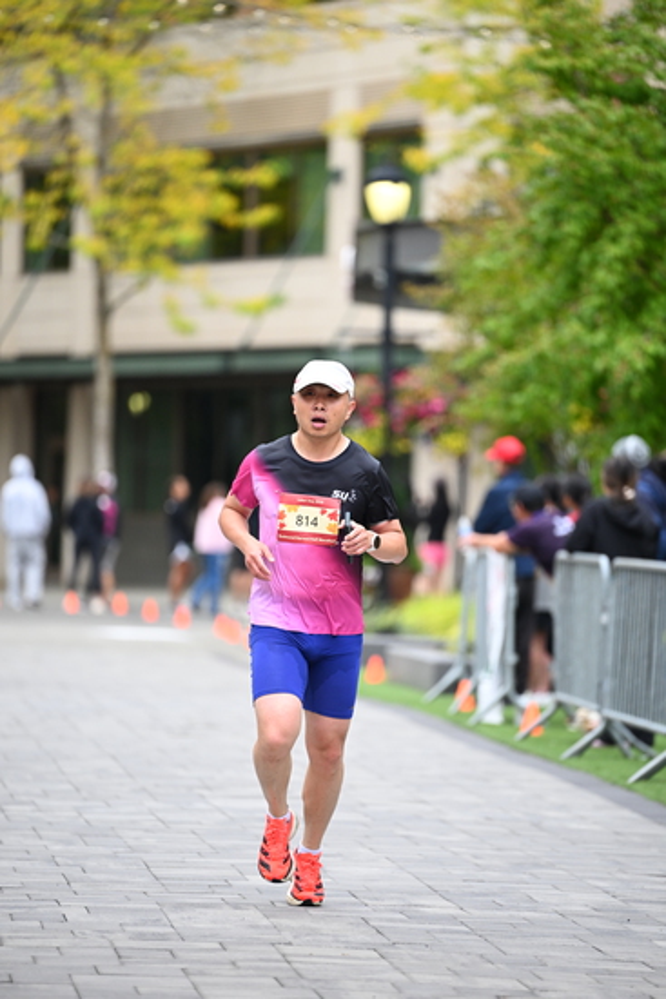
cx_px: 333
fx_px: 5546
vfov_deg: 10.3
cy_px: 500
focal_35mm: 200
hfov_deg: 6.9
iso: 1000
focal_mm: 200
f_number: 2.8
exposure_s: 1/2000
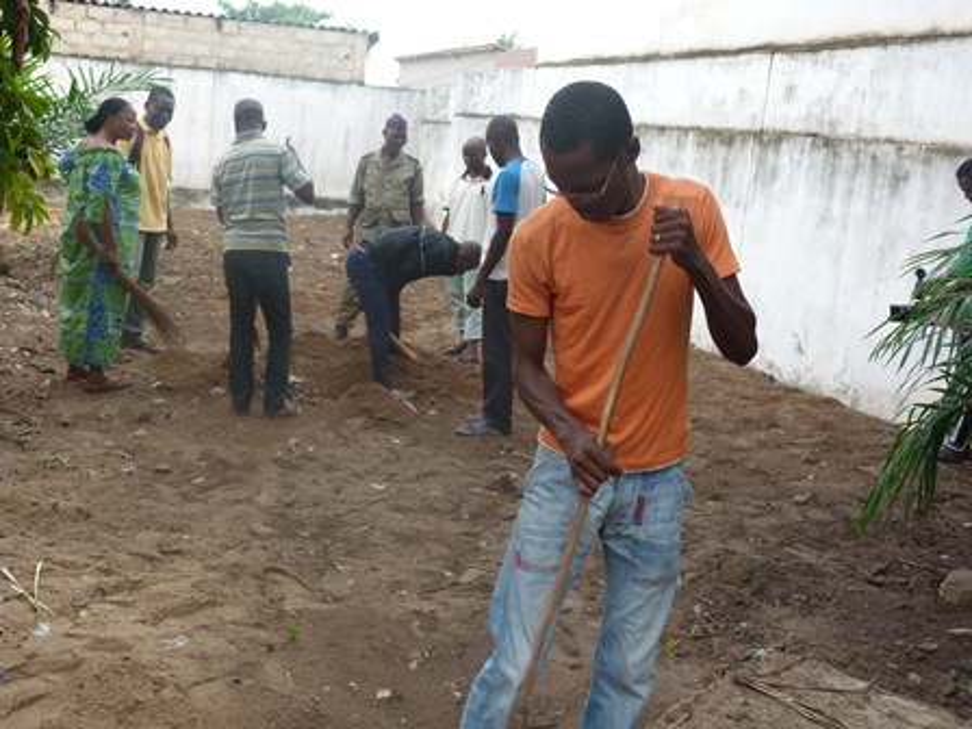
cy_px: 364
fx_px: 1264
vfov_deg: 32.2
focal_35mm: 45
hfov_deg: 42.1
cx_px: 486
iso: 200
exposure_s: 1/250
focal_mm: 8.1
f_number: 3.2
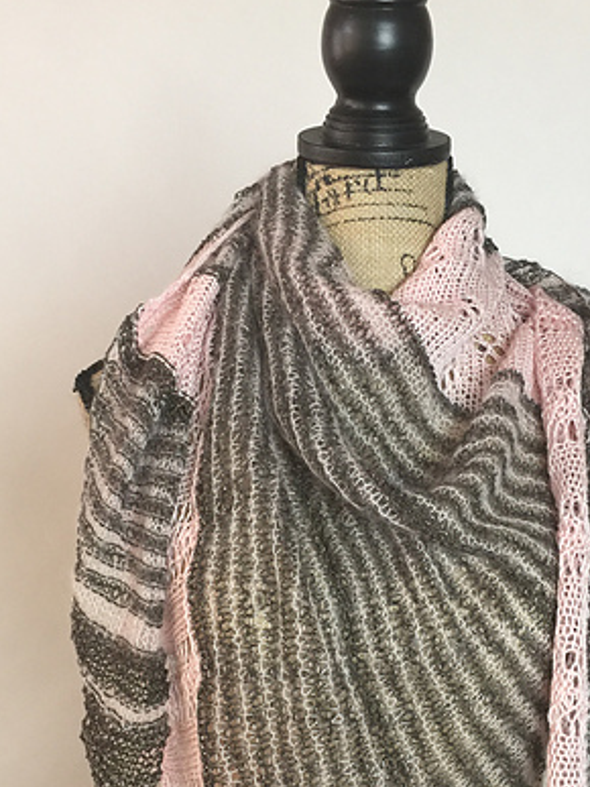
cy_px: 576
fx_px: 1091
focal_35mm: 48
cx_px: 366
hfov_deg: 30.1
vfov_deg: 38.8
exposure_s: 1/30
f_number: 2.2
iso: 50
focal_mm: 4.15
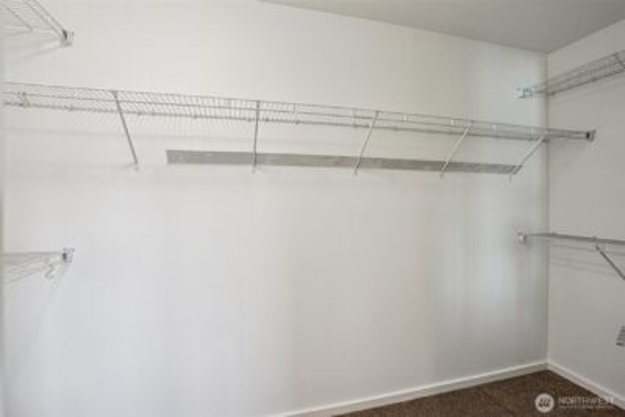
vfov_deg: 70.5
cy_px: 208
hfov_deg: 93.3
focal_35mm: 17
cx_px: 312
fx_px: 295
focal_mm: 17
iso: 400
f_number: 8
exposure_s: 1/10
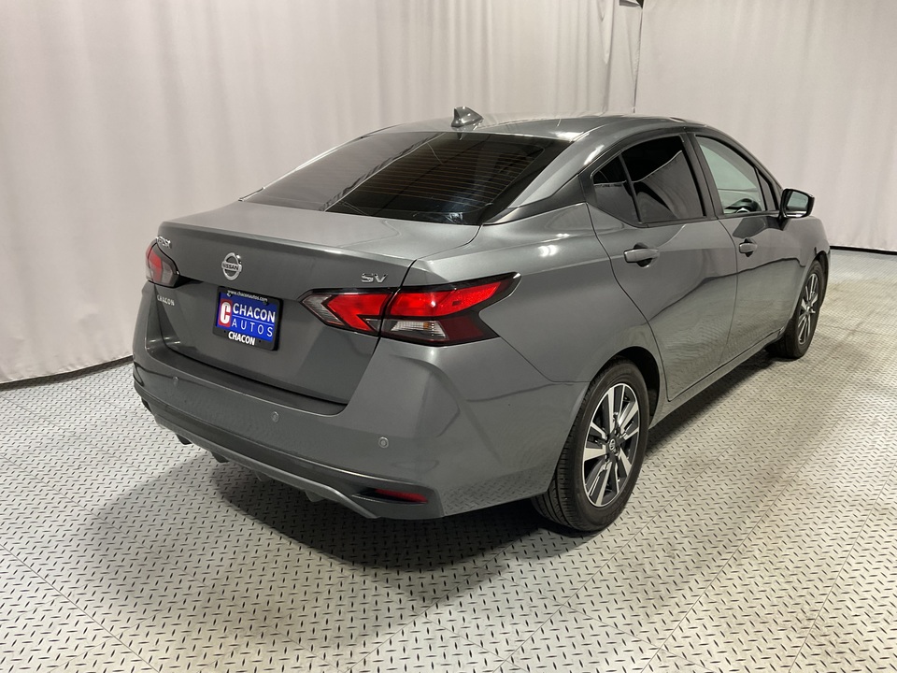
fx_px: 751
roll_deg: -0.9
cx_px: 448
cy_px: 336
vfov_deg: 48.2
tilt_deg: -13.9
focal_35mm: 29
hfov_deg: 61.7
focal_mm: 3
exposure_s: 1/60
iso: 80
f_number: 1.8
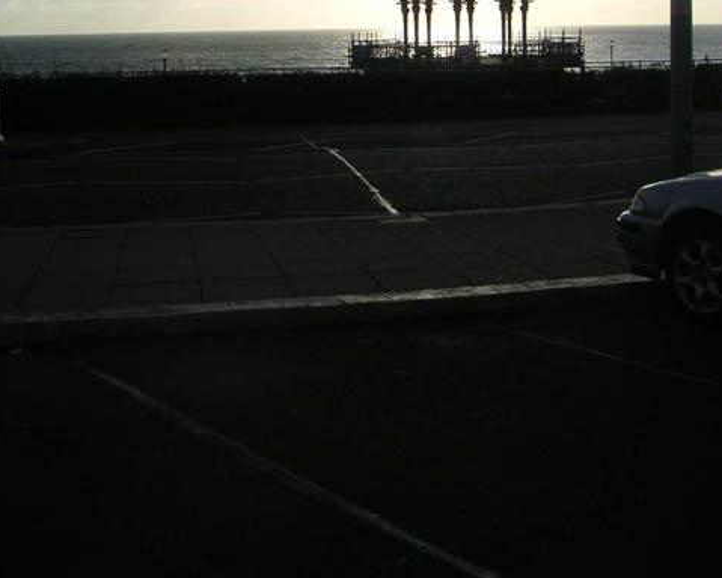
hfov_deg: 38.1
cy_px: 127
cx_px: 363
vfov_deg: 30.2
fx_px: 1047
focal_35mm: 49
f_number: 6.7
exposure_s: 1/350
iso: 50
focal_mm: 5.7
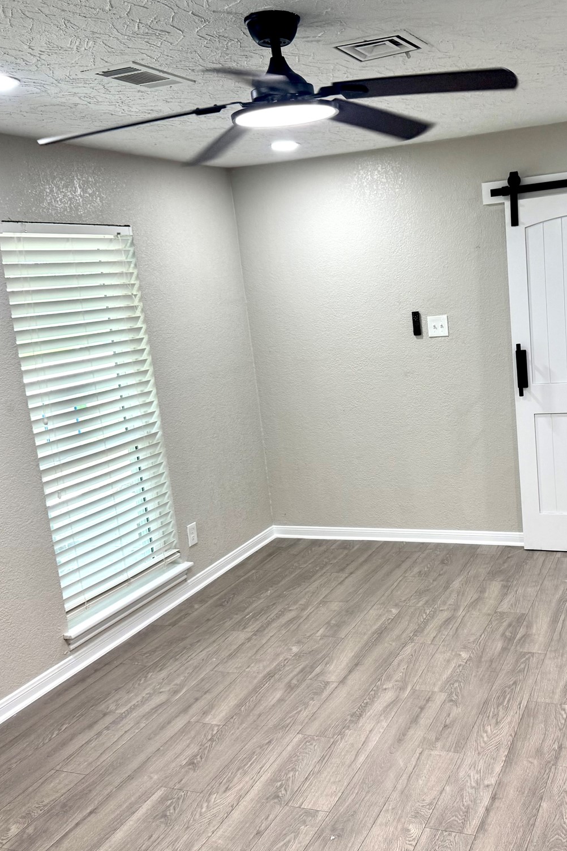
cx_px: 403
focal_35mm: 34
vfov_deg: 55.8
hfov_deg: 38.2
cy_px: 429
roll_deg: +4.8
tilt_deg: -11.3
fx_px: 804
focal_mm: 6.76
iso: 125
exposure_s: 1/120
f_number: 1.78
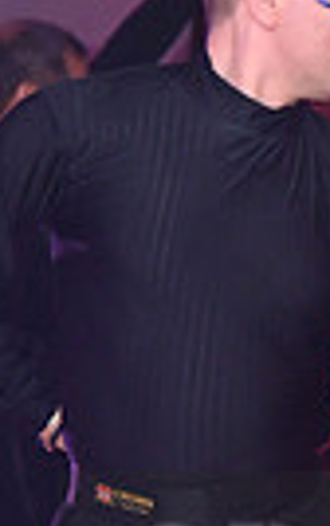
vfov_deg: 8.6
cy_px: 605
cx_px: 603
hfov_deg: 5.4
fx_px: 3475
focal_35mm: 242
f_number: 5
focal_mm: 55
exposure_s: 1/200
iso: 3200
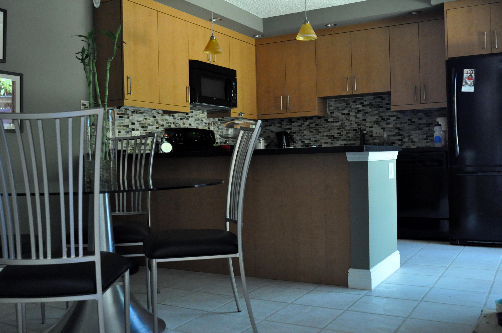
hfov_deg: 53.2
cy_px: 166
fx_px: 501
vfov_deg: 36.8
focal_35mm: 36
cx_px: 251
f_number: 3.5
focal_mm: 24
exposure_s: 1/50
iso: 3200
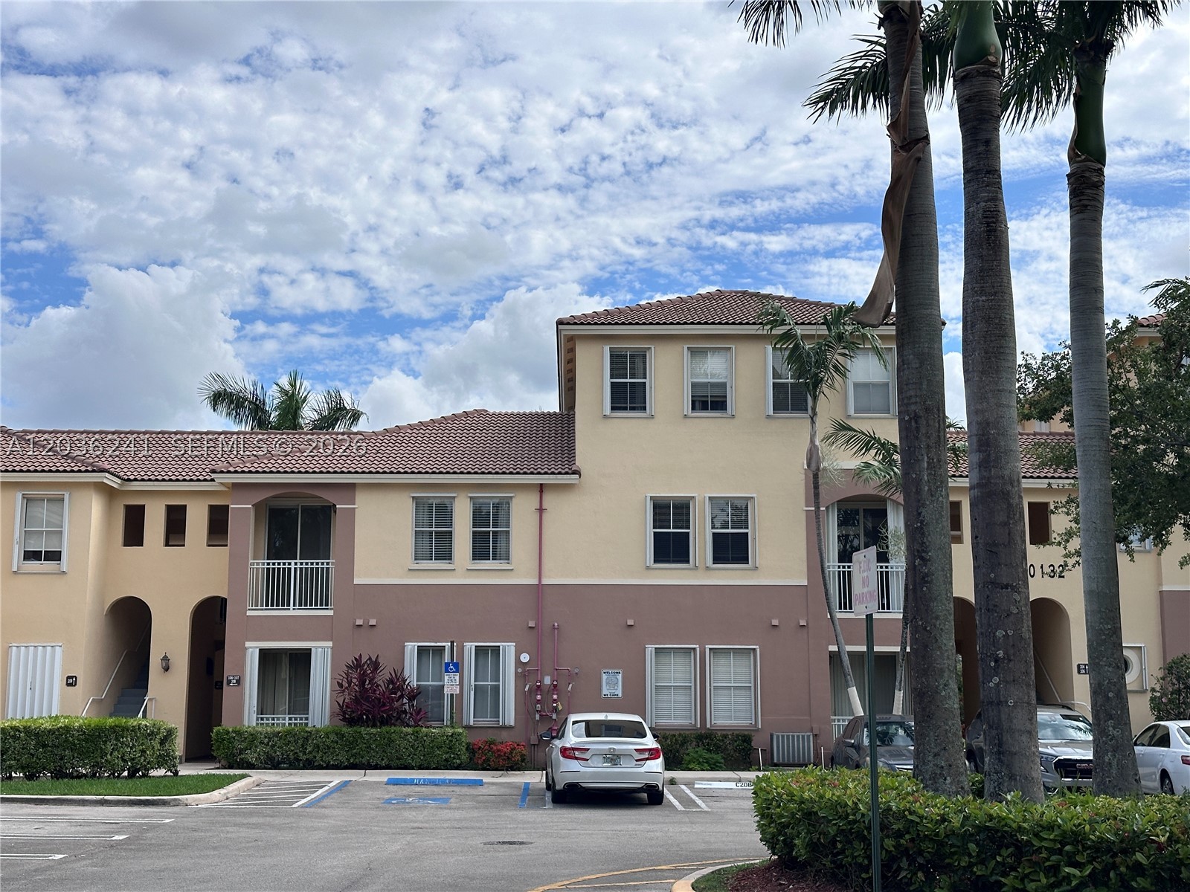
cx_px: 595
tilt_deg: +9.0
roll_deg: -1.1
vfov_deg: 30.3
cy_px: 446
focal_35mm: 48
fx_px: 1650
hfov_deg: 39.7
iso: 64
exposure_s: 1/5556
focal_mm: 6.86
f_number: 1.78
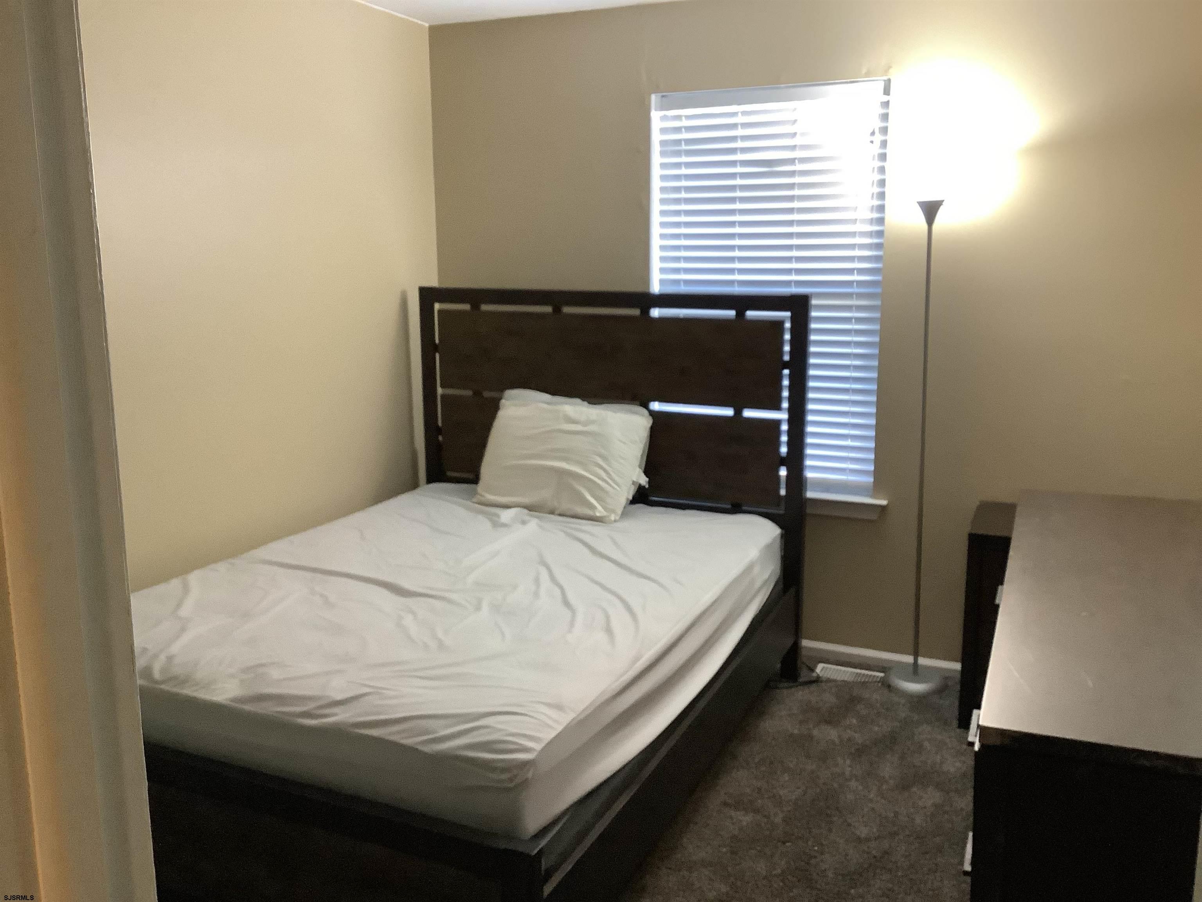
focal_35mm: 31
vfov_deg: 45.4
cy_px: 451
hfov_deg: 58.4
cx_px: 601
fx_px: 1076
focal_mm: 3.3
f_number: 2.4
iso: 400
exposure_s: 1/60
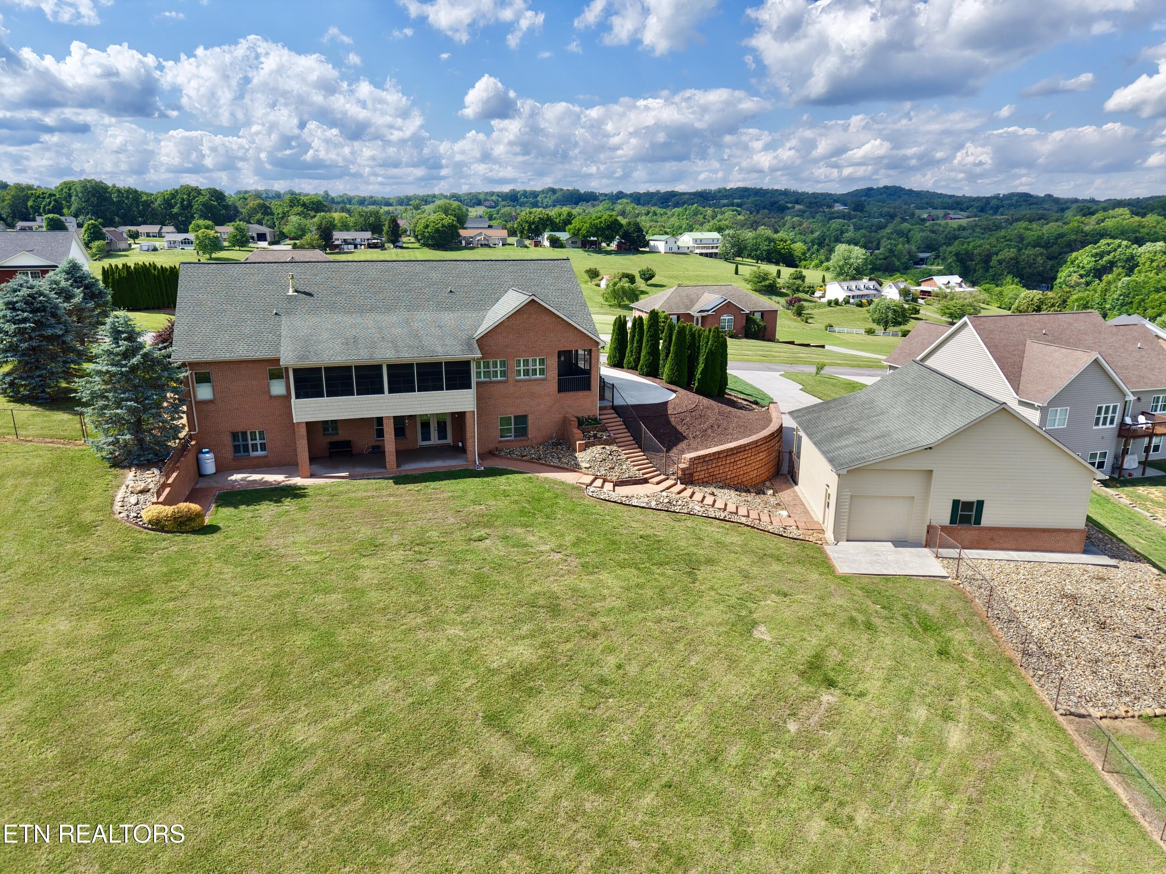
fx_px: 808
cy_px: 437
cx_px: 583
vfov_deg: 56.8
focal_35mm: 24
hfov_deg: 71.6
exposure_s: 1/4000
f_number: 1.8
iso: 180
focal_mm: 8.67
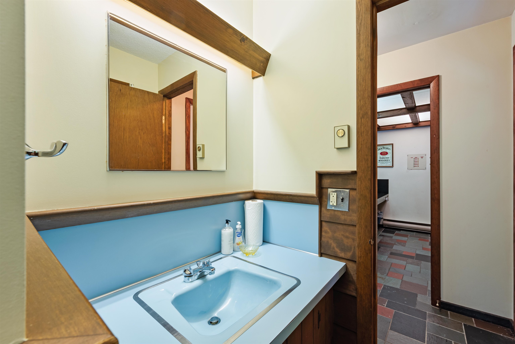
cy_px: 172
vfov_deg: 75.5
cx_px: 258
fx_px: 222
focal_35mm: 16
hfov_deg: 98.5
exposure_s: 8
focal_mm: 15.5
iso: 200
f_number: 11
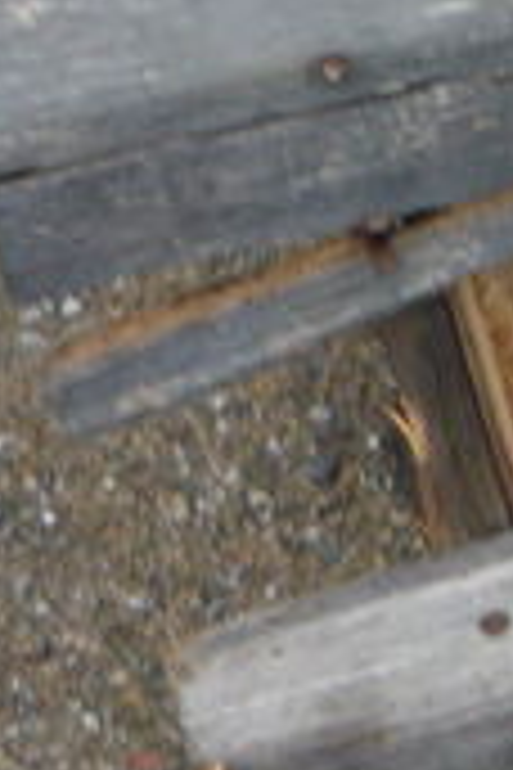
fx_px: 3890
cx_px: 1494
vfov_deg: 11.0
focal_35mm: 182
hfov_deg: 6.9
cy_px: -306
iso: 100
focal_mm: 5.2
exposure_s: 1/100
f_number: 4
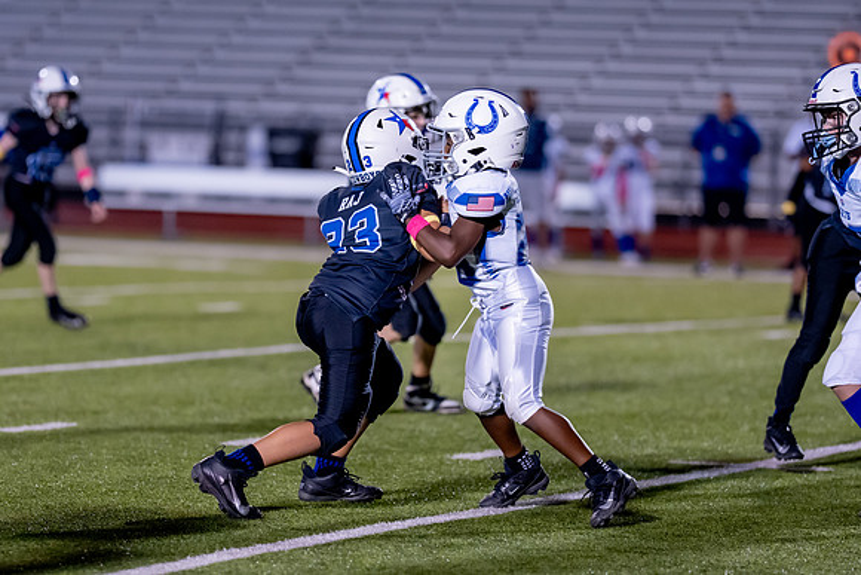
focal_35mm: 231
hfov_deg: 8.9
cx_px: 388
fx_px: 5530
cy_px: 270
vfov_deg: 5.9
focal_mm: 135
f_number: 1.8
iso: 1600
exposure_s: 1/1000
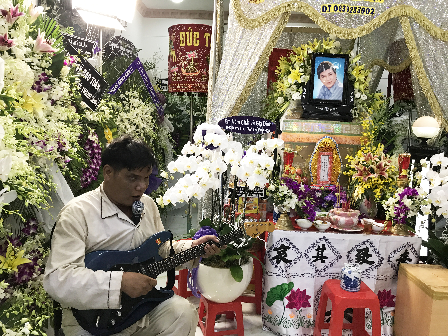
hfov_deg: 63.4
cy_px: 168
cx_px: 224
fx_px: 362
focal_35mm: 28
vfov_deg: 49.7
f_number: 1.8
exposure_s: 1/25
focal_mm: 3.99
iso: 32
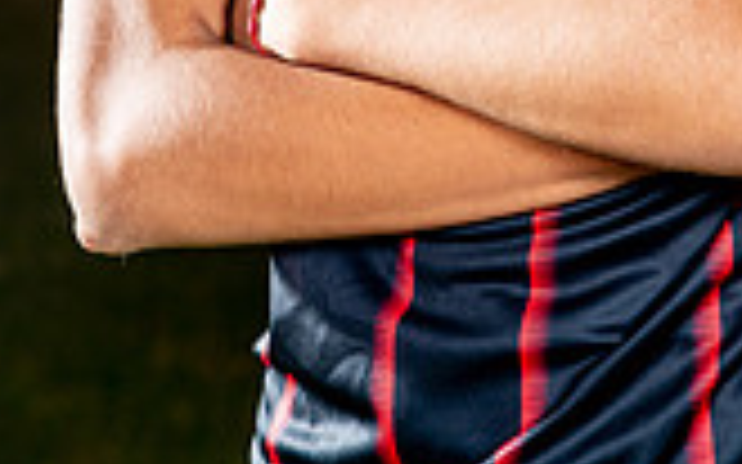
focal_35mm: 167
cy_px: -514
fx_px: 3376
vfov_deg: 7.5
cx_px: 531
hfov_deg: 12.5
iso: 100
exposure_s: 1/125
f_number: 4.5
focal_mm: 60
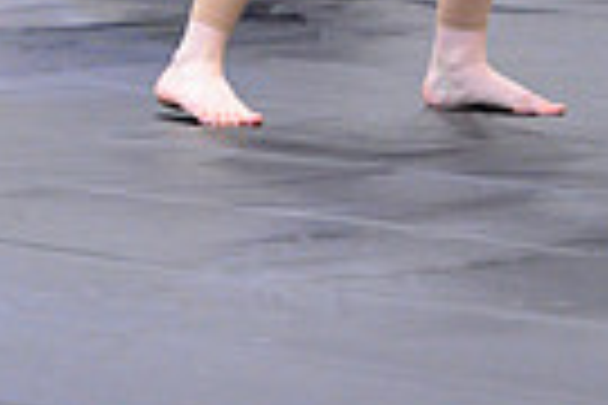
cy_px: -495
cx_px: 331
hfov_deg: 4.3
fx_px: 8174
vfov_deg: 2.8
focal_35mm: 484
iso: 8000
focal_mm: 145
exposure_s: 1/320
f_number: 2.8
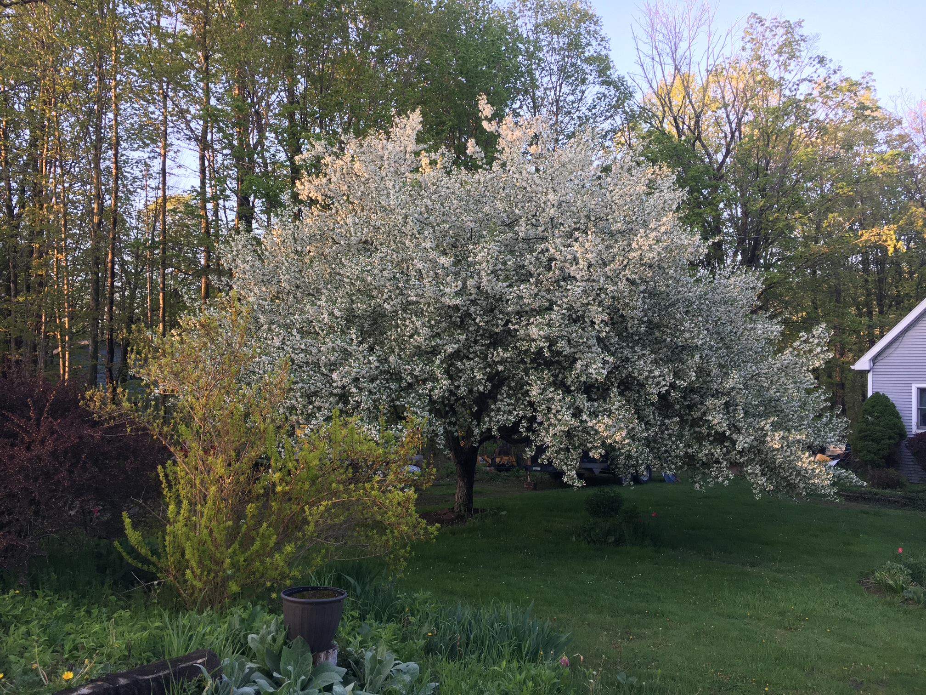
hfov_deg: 61.7
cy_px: 348
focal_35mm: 29
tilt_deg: +2.1
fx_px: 776
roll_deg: -2.1
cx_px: 463
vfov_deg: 48.2
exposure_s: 1/120
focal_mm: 4.15
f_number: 2.2
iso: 40
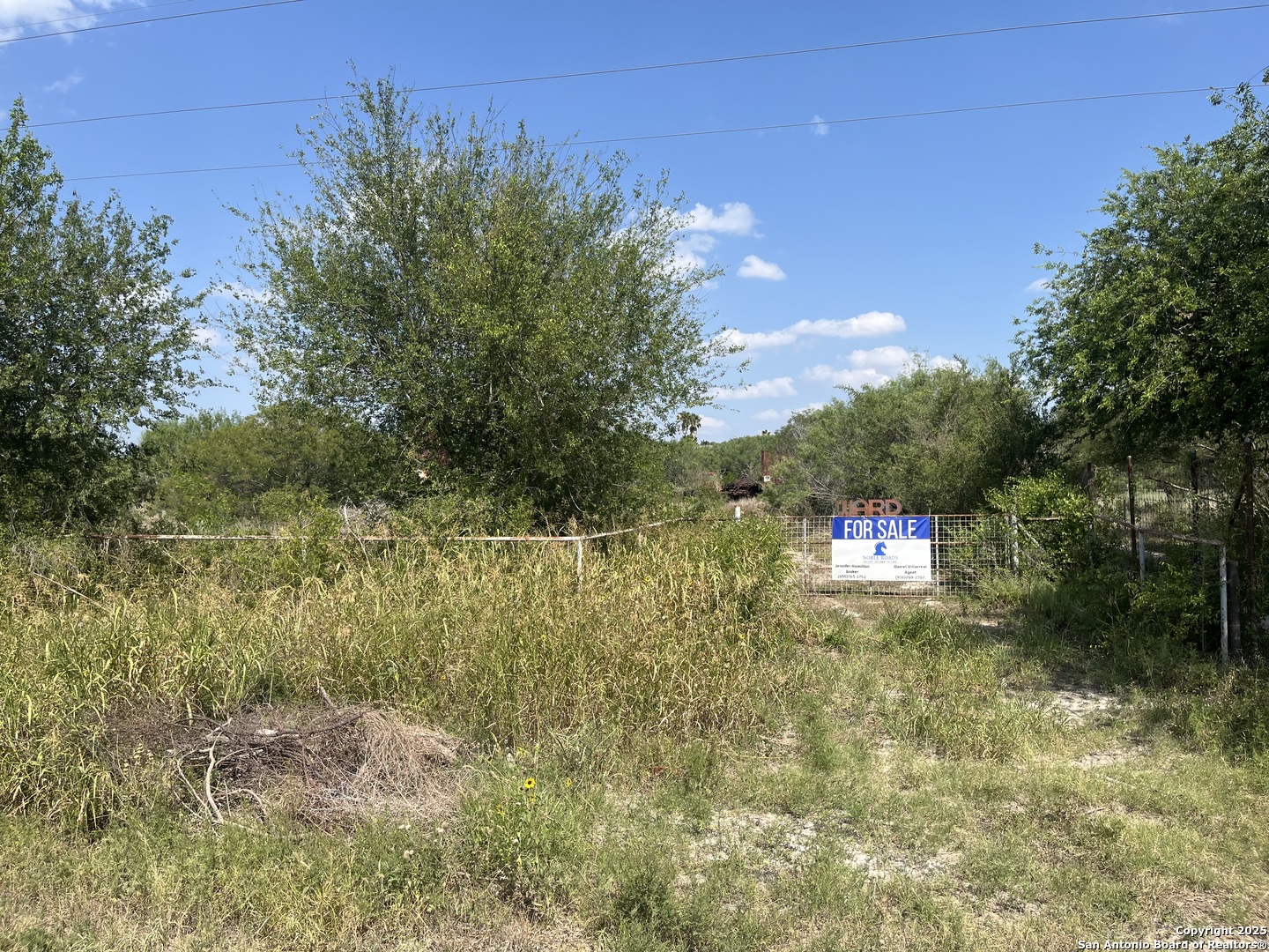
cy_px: 476
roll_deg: +1.0
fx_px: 953
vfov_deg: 53.1
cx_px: 634
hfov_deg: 67.3
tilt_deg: +0.2
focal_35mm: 26
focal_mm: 5.1
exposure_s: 1/2967
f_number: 1.6
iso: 50
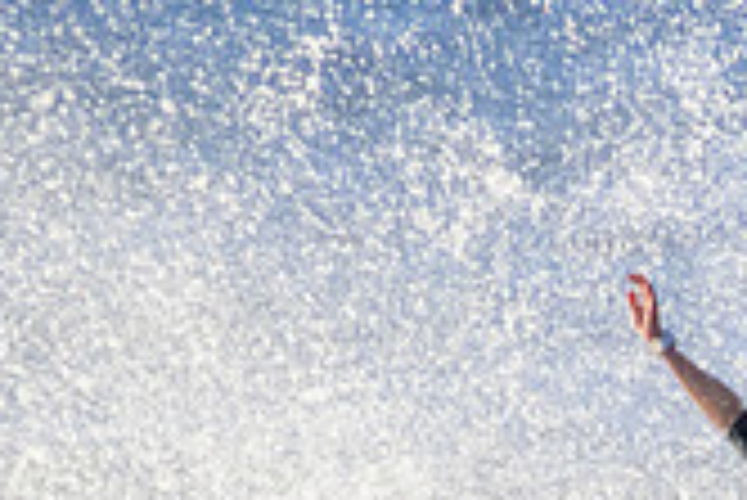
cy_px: 638
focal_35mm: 3837
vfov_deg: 0.4
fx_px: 79685
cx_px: 1544
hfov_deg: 0.5
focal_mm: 800
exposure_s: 1/2000
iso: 1400
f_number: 11
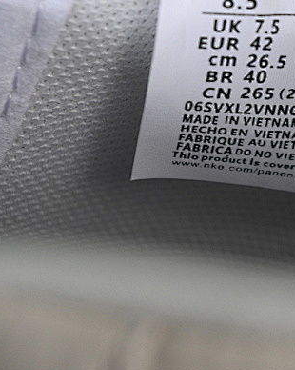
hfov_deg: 7.8
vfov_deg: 9.8
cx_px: 372
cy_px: 76
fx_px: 2141
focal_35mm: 196
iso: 160
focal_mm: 50
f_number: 7.1
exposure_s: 1/80
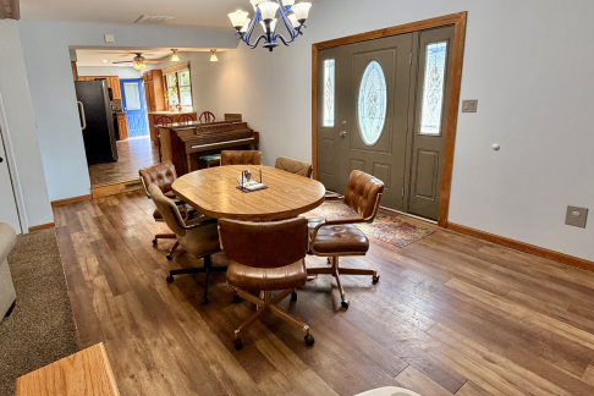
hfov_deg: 82.8
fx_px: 330
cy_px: 167
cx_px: 233
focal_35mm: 20
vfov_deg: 61.6
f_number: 2.2
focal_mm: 2.22
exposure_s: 1/120
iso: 250
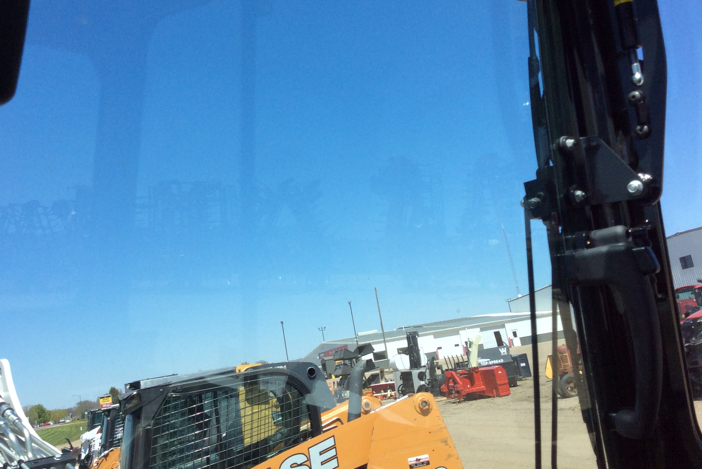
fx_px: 780
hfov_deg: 48.4
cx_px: 323
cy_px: 162
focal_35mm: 40
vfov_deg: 33.2
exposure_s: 1/1362
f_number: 2.4
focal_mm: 3.3
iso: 32
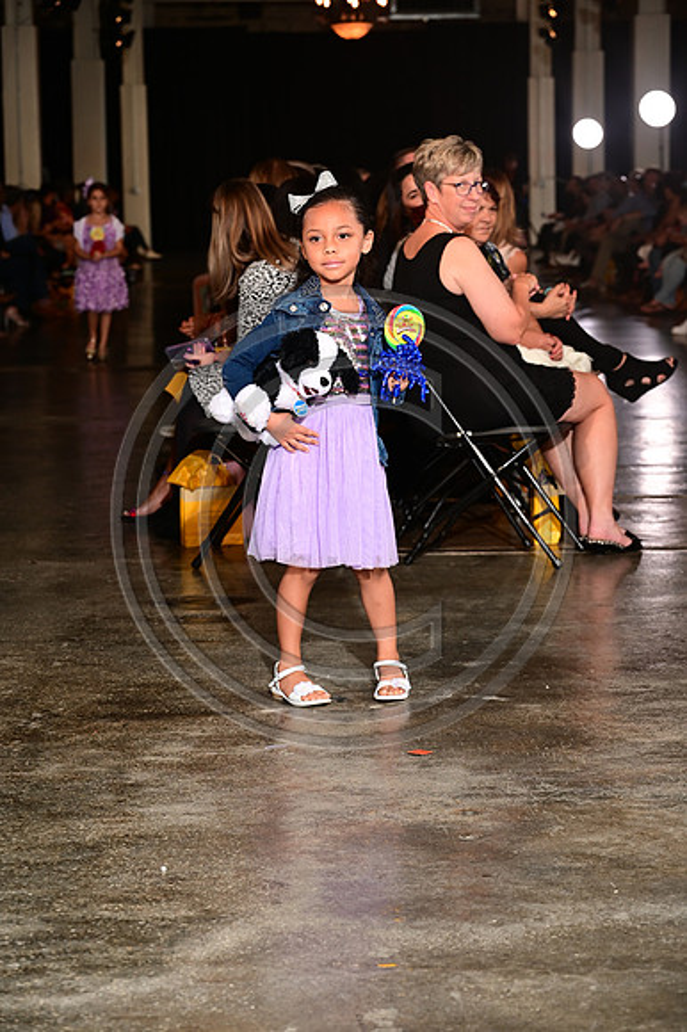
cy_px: 516
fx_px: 2636
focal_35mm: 92
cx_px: 344
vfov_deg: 22.2
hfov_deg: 14.8
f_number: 6.3
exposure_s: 1/125
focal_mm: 92
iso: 1000
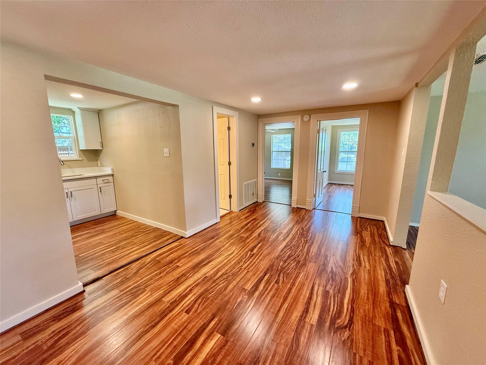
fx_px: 197
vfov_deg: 85.7
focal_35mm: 14
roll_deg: +0.9
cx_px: 243
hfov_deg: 102.1
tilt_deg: -9.1
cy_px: 182
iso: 250
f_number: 2.2
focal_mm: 2.22
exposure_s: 1/120
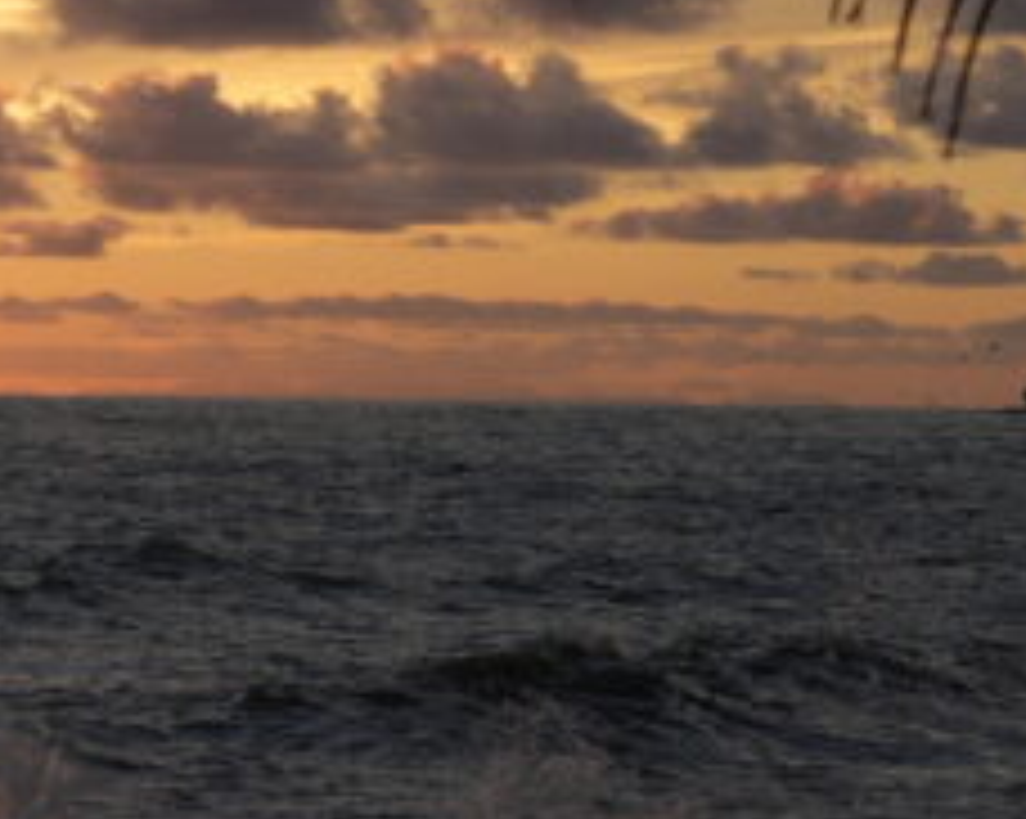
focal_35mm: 194
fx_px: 5886
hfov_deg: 9.3
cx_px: -1120
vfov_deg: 8.0
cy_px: 286
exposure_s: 1/125
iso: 100
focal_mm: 46
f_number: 5.6
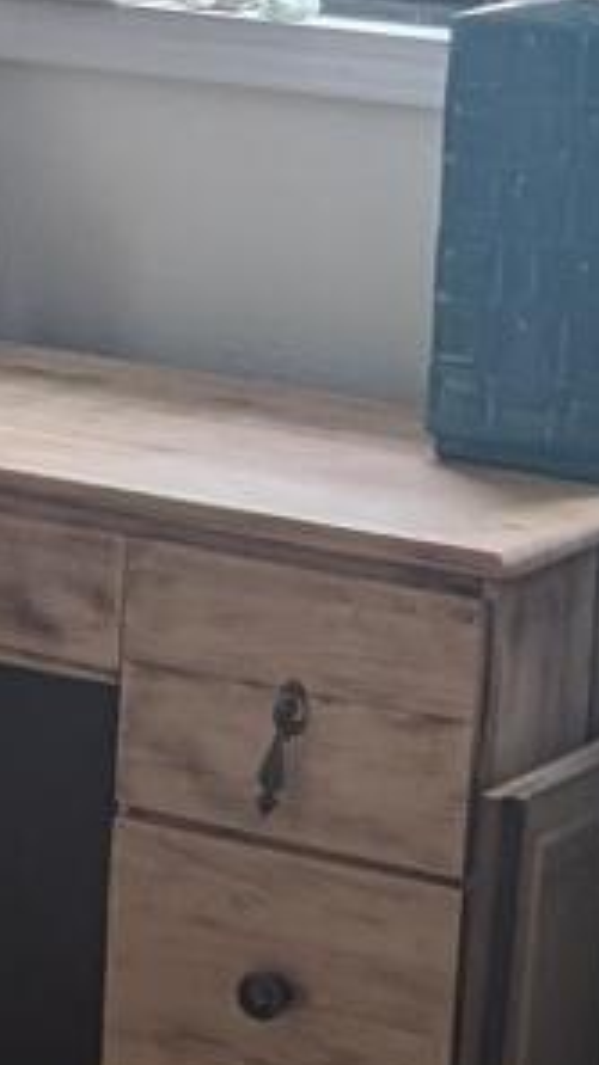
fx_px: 4971
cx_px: -1103
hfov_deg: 6.4
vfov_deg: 12.1
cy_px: -4
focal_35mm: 176
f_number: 1.68
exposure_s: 1/120
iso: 45
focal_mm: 6.9
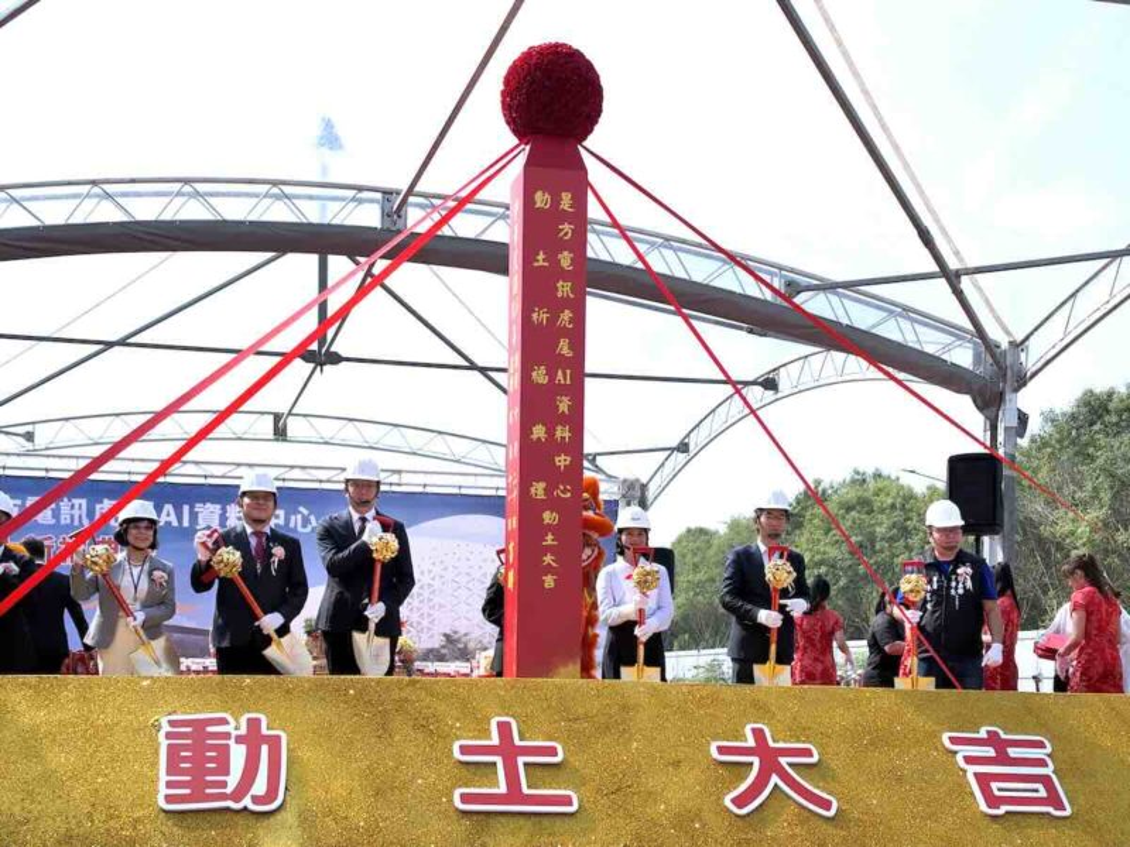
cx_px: 565
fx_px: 1567
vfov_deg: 30.3
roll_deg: -0.2
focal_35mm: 48
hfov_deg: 39.7
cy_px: 424
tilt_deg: +9.9
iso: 64
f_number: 1.8
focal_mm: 6.93
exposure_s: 1/6711
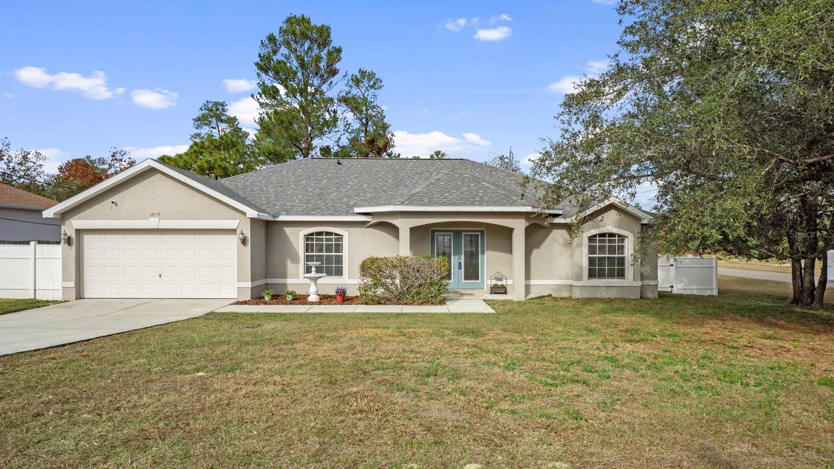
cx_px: 416
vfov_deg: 58.4
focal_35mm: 19
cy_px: 234
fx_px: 420
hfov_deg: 89.6
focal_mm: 12
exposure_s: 1/400
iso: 320
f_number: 8
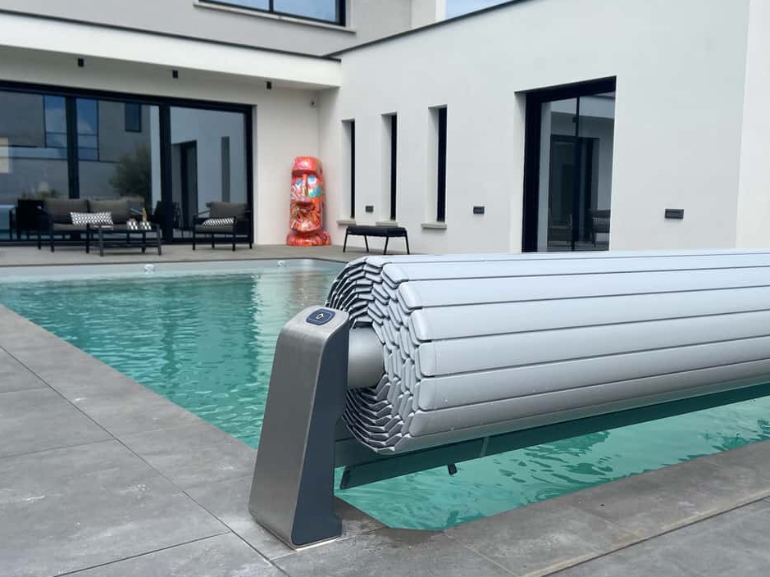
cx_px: 443
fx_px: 801
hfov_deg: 51.2
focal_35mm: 36
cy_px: 293
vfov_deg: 39.6
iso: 32
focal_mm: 4.25
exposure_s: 1/4115
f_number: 1.8
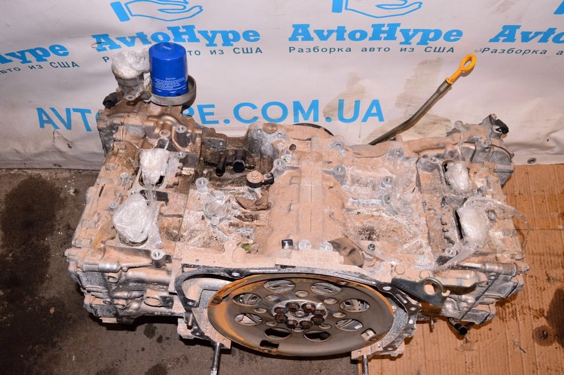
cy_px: 188
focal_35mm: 30
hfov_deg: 62.0
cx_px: 282
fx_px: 470
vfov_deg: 43.5
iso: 1600
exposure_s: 1/160
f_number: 8
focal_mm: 20
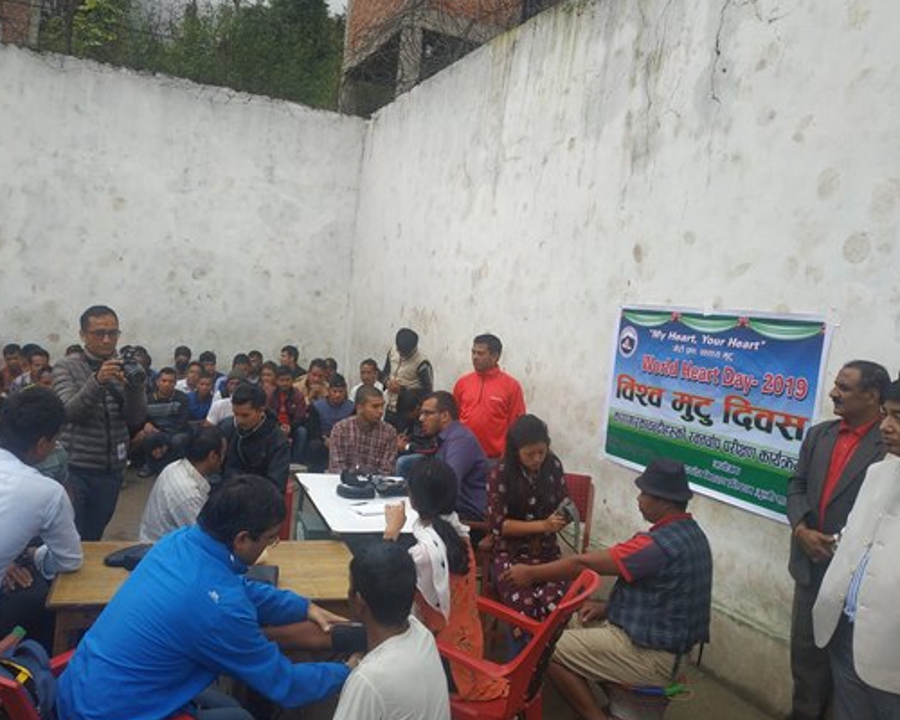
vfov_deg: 48.5
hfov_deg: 58.7
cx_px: 412
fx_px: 799
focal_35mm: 30
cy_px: 335
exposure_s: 1/168
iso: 100
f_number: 1.9
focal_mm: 3.94
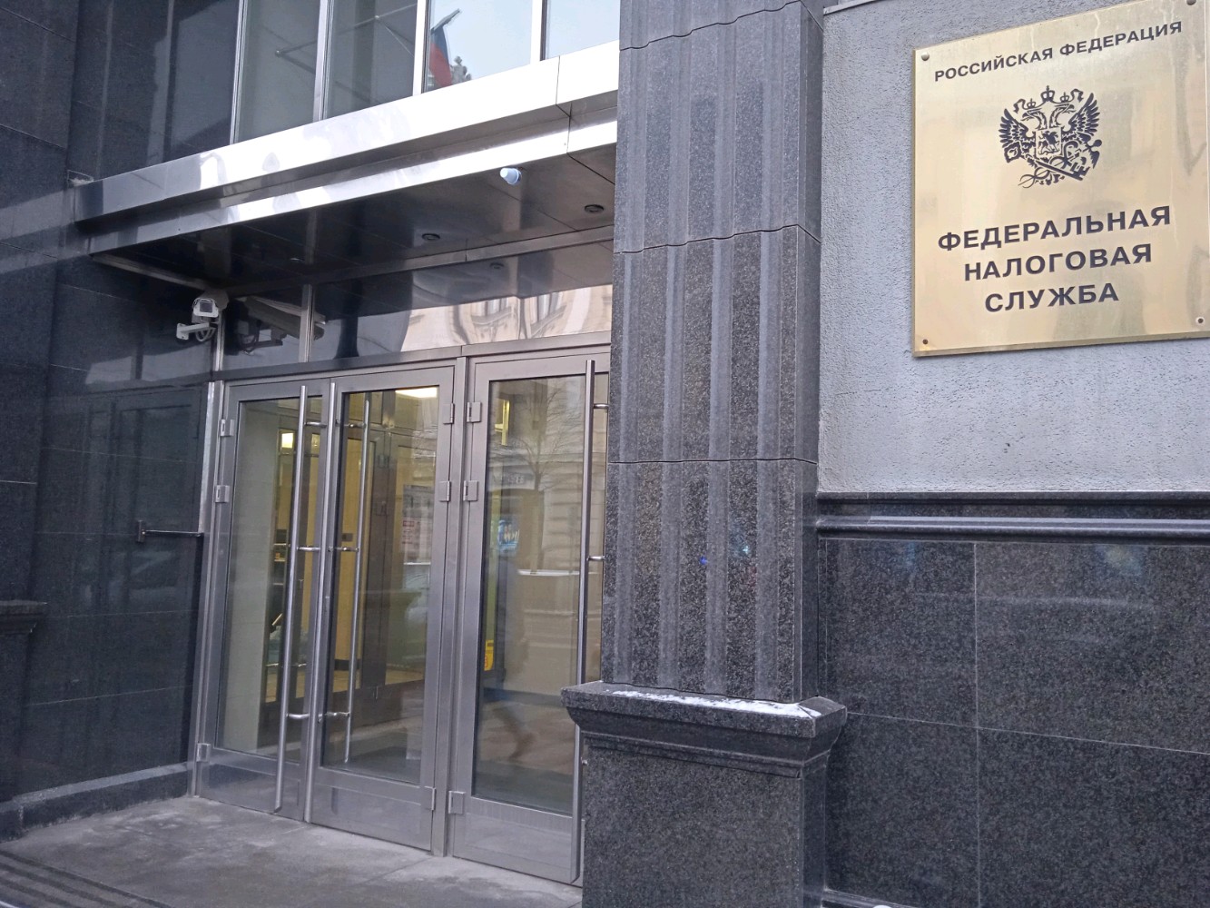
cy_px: 454
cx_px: 605
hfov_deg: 63.4
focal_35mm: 28
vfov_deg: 49.8
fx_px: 979
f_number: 2.2
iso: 317
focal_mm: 3.43
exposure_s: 1/33.3
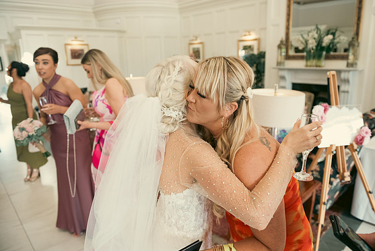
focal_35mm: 25
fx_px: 261
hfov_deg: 71.5
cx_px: 195
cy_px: 127
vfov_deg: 51.3
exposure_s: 1/160
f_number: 3.5
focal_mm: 24
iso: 800
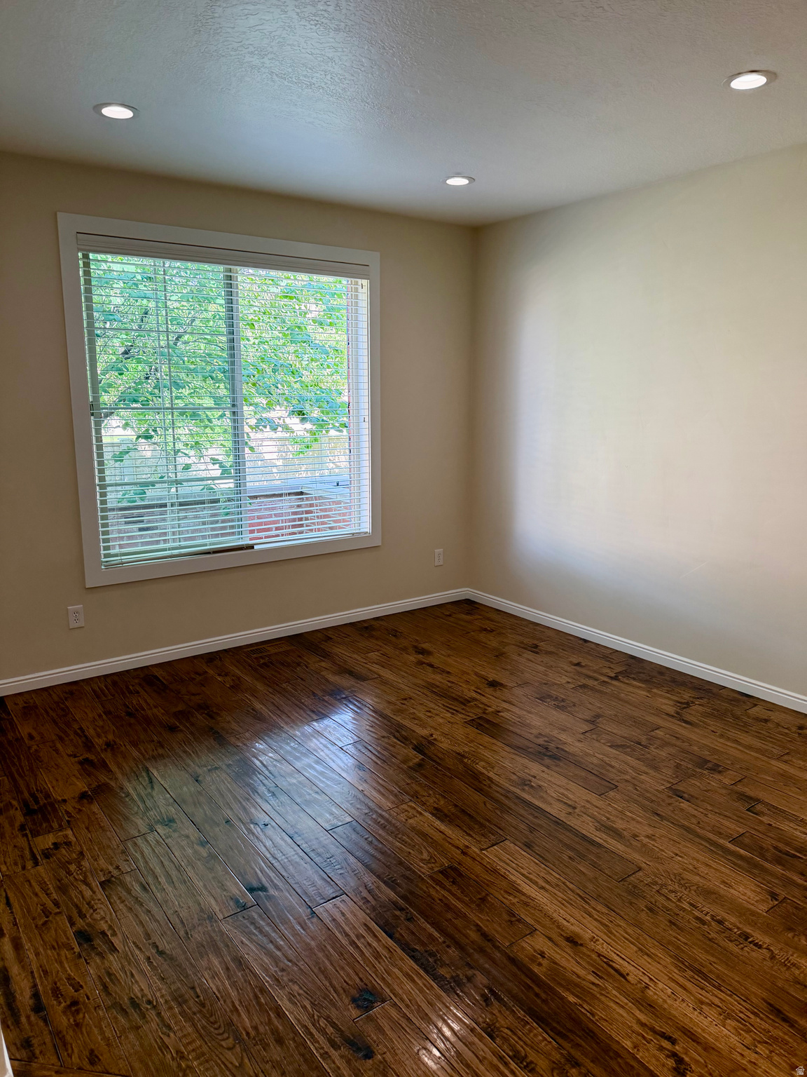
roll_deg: -1.5
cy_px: 538
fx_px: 746
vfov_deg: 71.6
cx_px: 404
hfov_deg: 56.8
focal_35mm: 24
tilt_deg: -9.2
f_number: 1.78
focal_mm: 6.76
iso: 200
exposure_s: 1/176
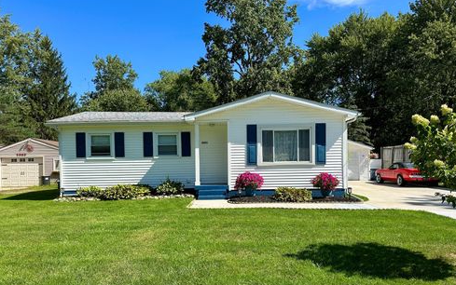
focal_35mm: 26
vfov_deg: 47.4
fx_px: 323
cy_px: 166
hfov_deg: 70.4
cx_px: 231
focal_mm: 6.86
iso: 80
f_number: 1.78
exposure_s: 1/3247
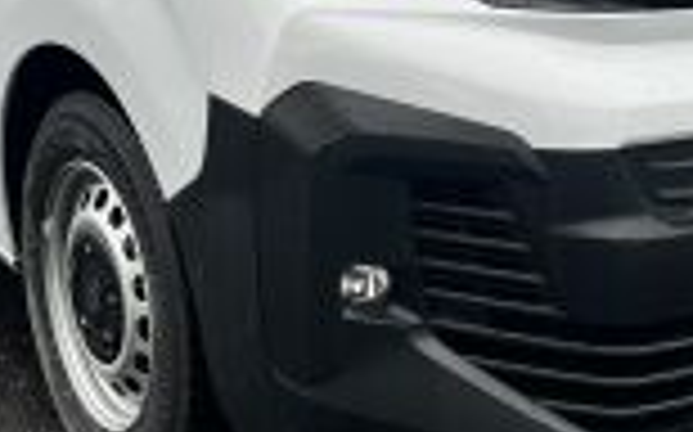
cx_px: 394
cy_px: -101
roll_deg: +1.0
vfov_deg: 13.7
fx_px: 1736
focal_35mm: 92
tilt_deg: -12.8
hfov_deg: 22.6
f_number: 1.6
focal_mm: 5.1
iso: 50
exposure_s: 1/608
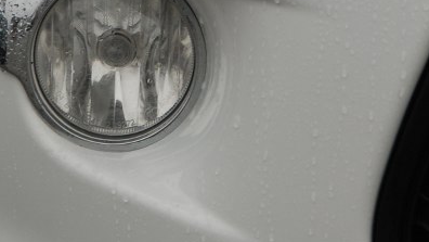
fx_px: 5086
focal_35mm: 447
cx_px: 138
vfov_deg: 2.7
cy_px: -18
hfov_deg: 4.8
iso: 400
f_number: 5.6
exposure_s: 1/160
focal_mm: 110
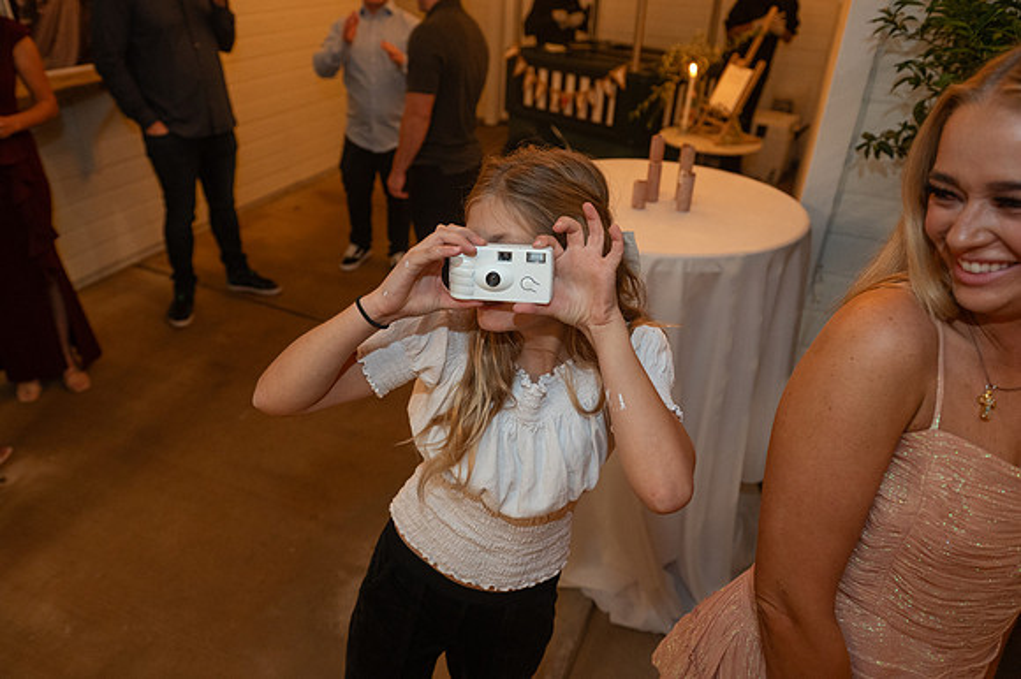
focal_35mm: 25
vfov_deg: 51.0
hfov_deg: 71.2
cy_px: 341
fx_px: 713
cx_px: 493
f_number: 3.5
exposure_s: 1/125
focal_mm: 24
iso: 3200
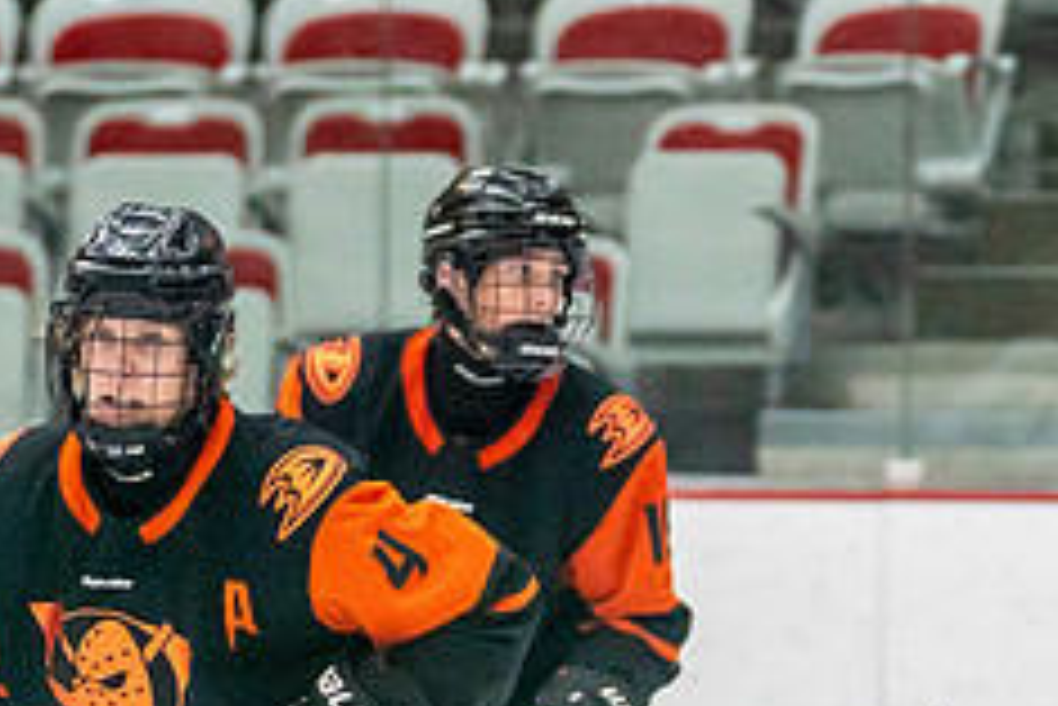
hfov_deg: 4.2
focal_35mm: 496
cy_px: 1062
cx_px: 421
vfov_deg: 2.8
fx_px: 14585
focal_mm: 135
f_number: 2.8
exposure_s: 1/1250
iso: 3200
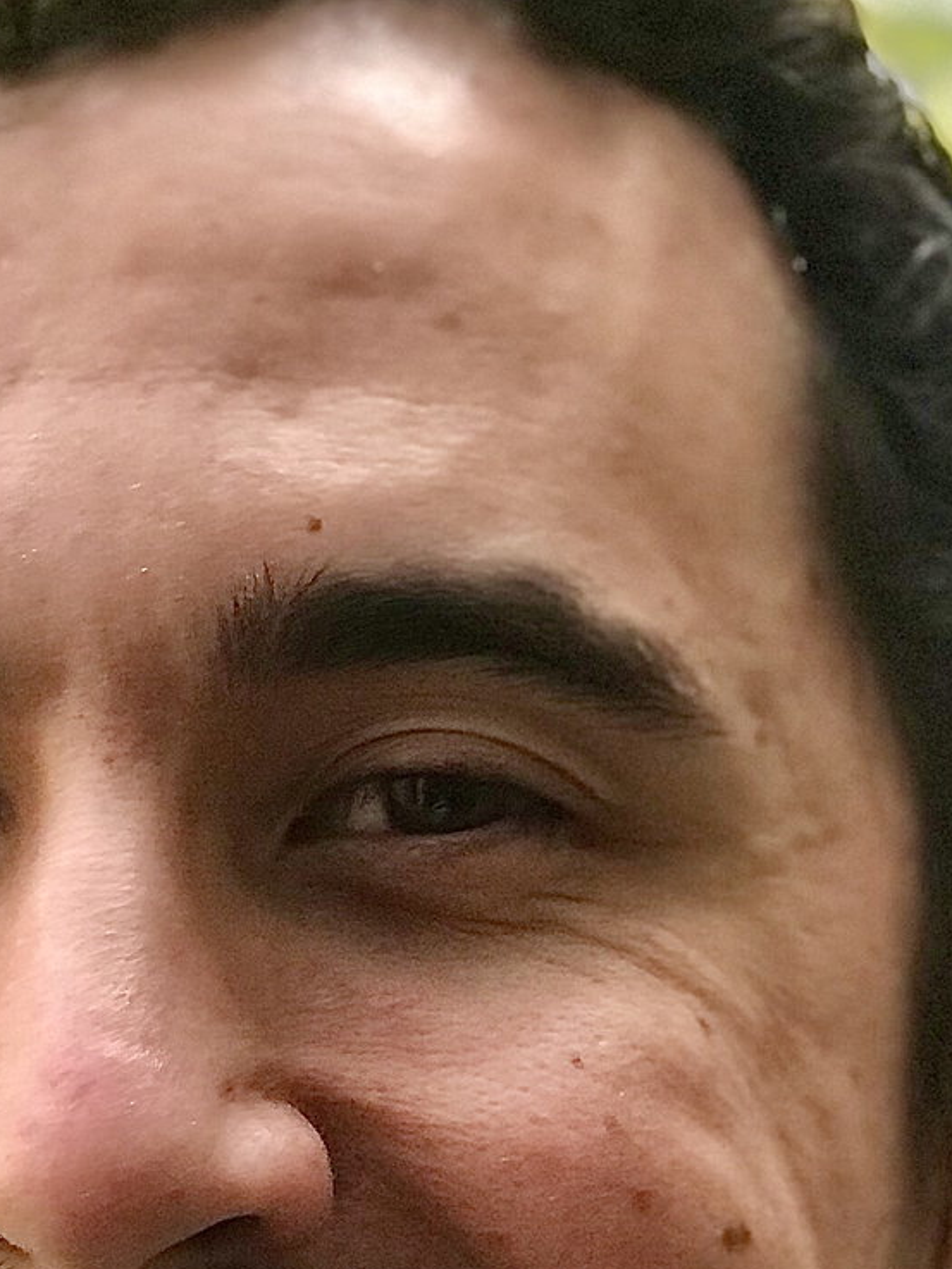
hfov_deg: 9.0
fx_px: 6049
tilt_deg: +3.3
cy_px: 1036
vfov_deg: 11.9
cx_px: 282
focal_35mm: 165
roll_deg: -0.8
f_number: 2.8
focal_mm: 6.6
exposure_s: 1/60
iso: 80
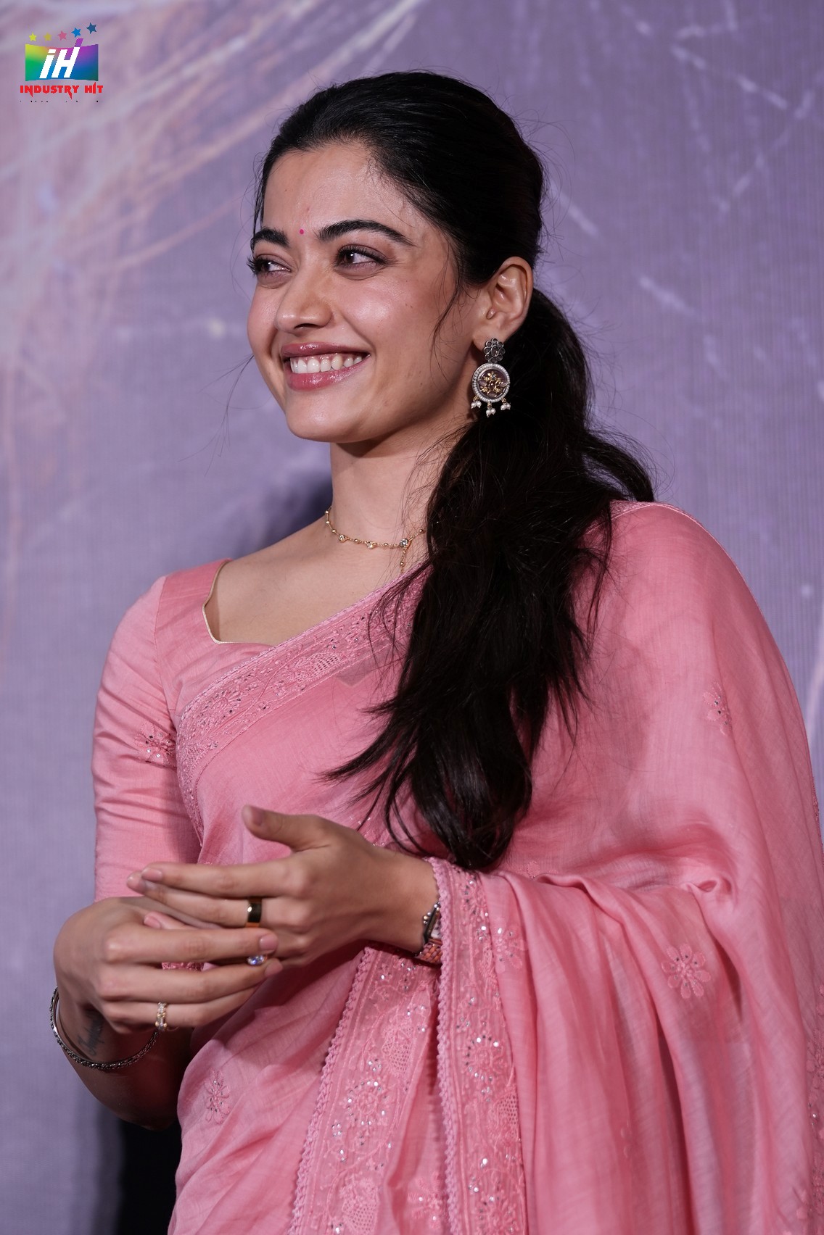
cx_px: 412
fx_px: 6420
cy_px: 618
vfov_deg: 11.0
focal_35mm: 187
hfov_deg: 7.3
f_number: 3.5
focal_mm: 125
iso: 250
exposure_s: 1/60
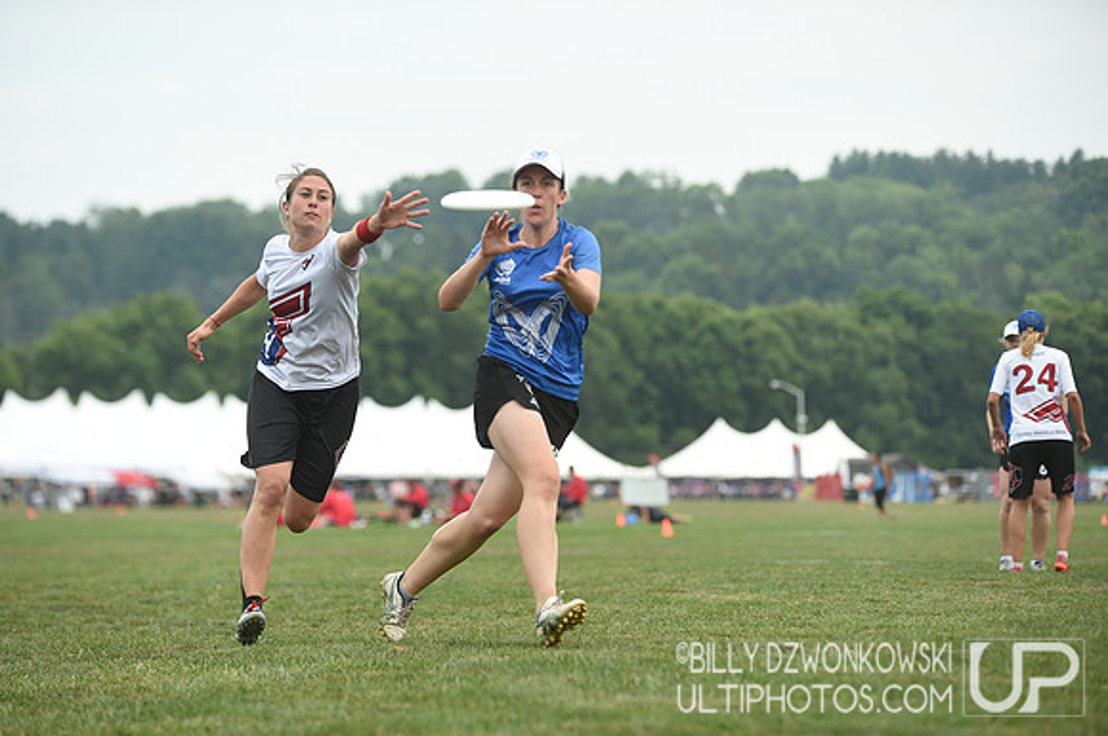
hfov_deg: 14.7
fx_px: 4303
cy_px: 368
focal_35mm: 140
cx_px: 554
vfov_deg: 9.8
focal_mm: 140
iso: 200
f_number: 3.5
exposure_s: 1/800
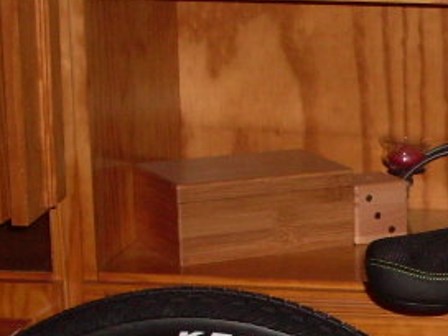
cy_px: 466
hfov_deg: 13.0
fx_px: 1851
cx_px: 697
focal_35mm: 143
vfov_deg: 10.1
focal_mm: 6.3
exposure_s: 1/45
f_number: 2.8
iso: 100
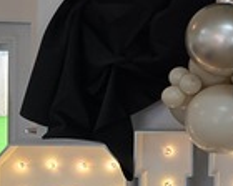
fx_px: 662
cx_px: 424
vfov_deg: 16.0
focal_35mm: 96
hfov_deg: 16.5
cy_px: 91
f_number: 1.7
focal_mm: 6.3
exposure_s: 1/120
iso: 250
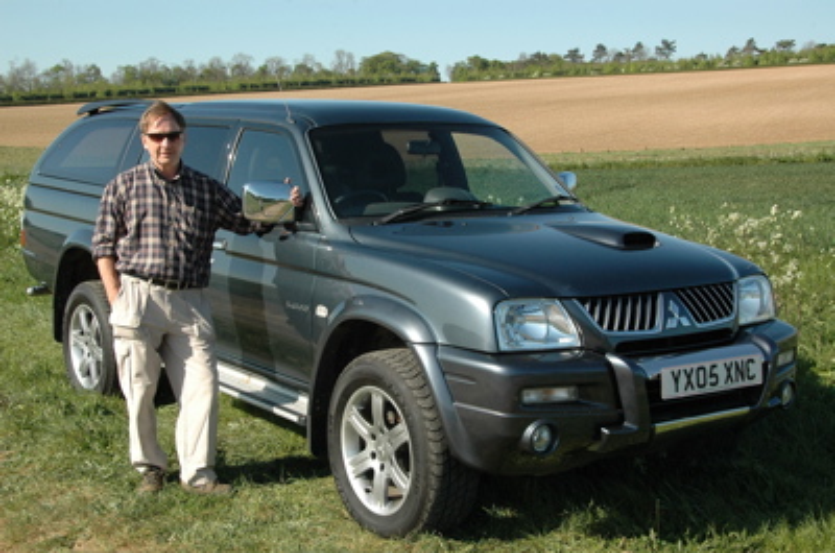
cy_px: 276
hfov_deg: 37.9
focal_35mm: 52
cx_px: 418
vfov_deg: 25.6
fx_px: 1215
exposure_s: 1/250
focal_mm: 35
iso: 400
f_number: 14
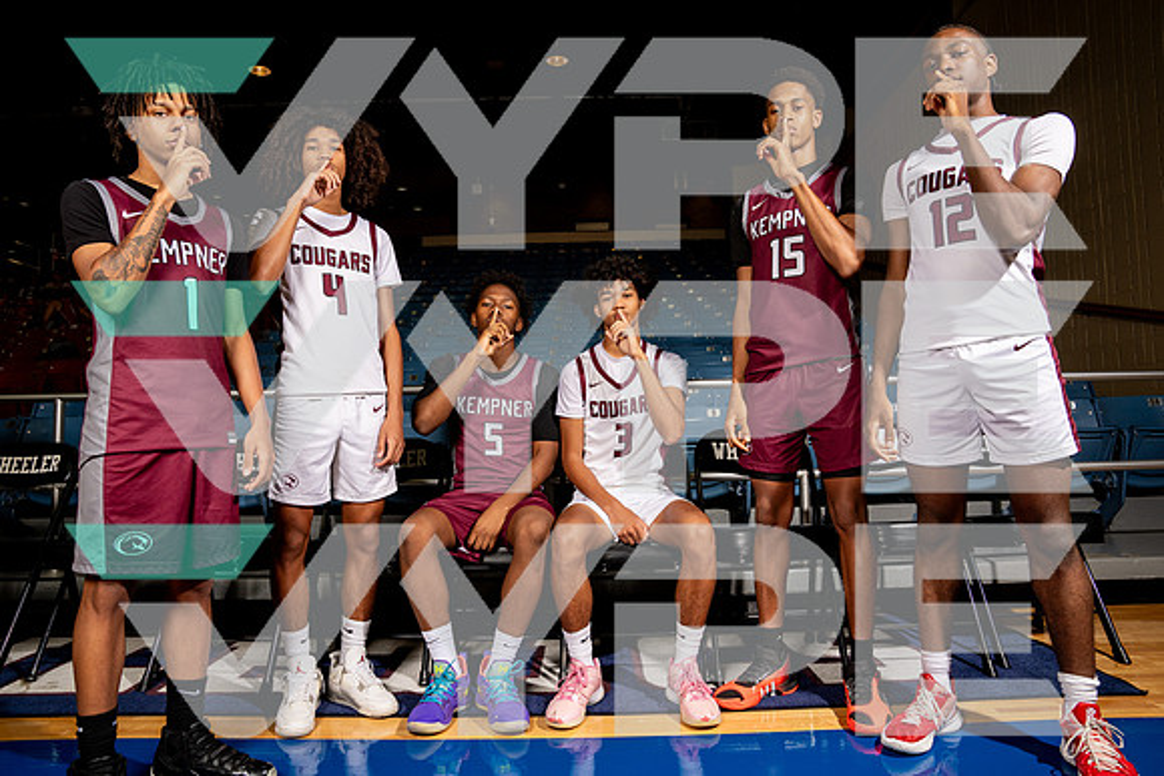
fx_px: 776
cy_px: 388
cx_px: 582
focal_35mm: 24
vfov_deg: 53.2
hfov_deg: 73.7
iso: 250
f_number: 7.1
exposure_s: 1/125
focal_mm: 24
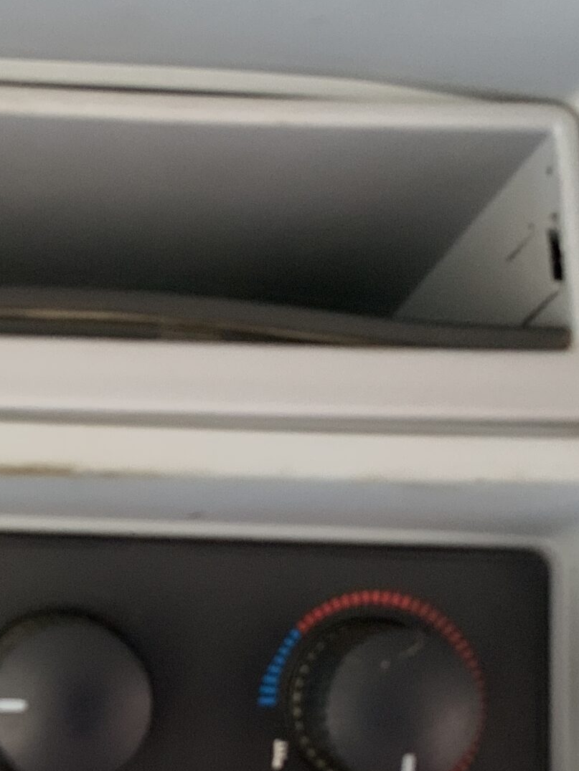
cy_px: 570
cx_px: 103
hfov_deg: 21.0
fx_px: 1539
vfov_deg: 27.8
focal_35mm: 69
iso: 80
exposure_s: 1/60
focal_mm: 3
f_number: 1.8
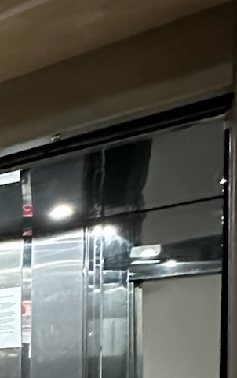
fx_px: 650
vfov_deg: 29.1
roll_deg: +0.8
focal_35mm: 63
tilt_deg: -2.3
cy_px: 424
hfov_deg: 14.7
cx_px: -306
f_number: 2.2
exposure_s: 1/30
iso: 2000
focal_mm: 2.22
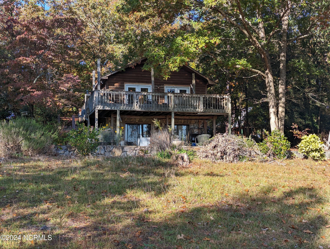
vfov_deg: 30.3
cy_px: 124
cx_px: 165
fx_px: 458
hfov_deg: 39.6
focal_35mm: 48
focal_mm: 6.81
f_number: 1.85
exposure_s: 1/724
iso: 47
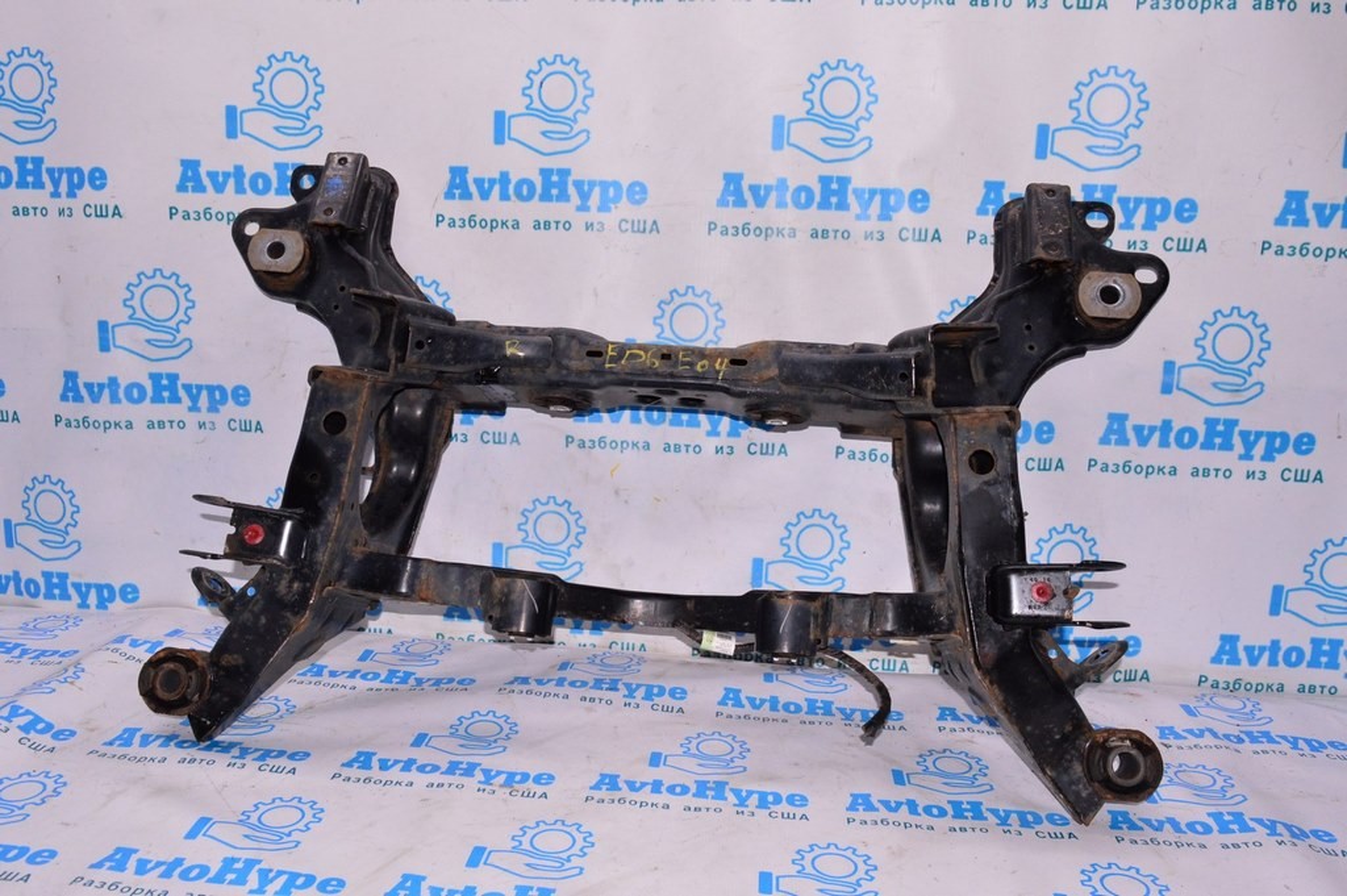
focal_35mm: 30
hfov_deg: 62.0
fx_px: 1122
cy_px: 448
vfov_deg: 43.5
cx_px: 674
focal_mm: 20
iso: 1600
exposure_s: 1/200
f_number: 8
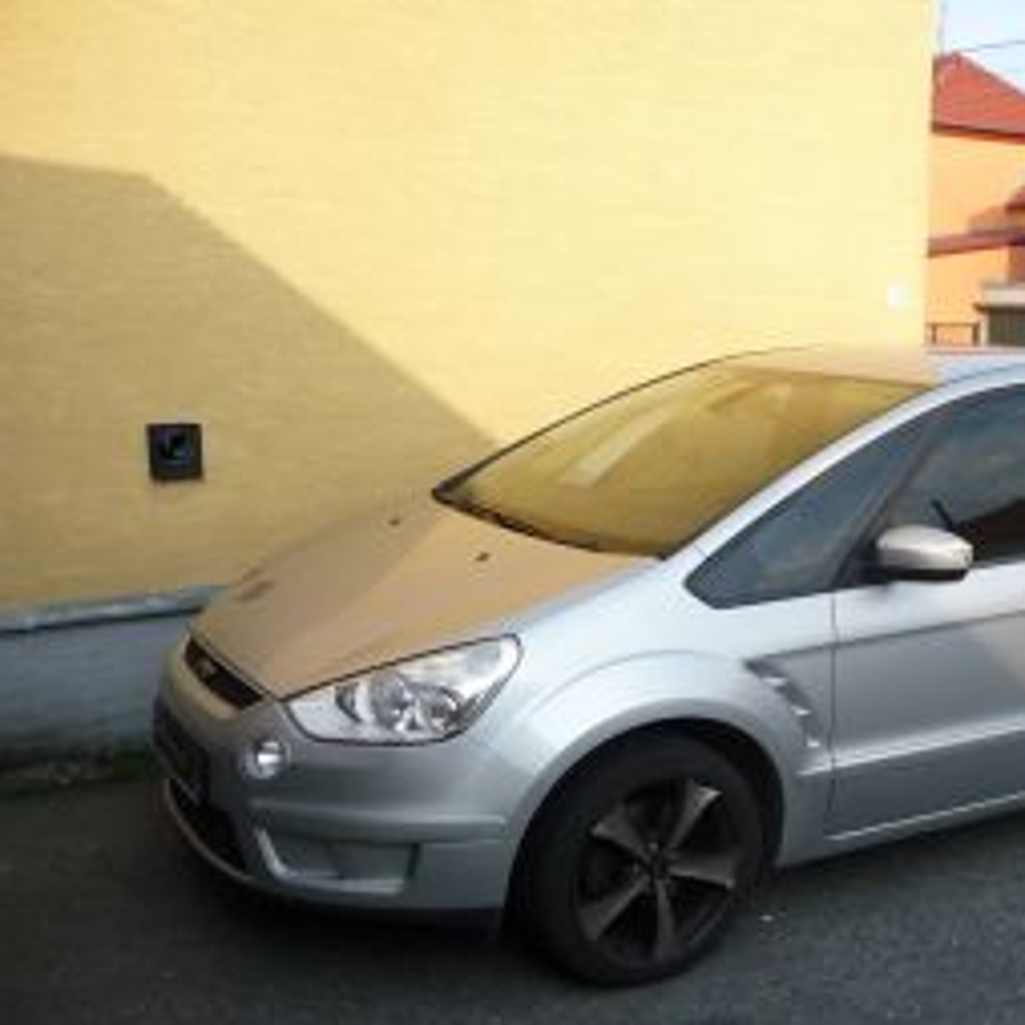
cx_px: 791
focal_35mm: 39
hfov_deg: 41.3
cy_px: 545
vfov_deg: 42.8
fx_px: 1307
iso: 200
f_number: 3.3
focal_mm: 4.7
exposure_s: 1/800
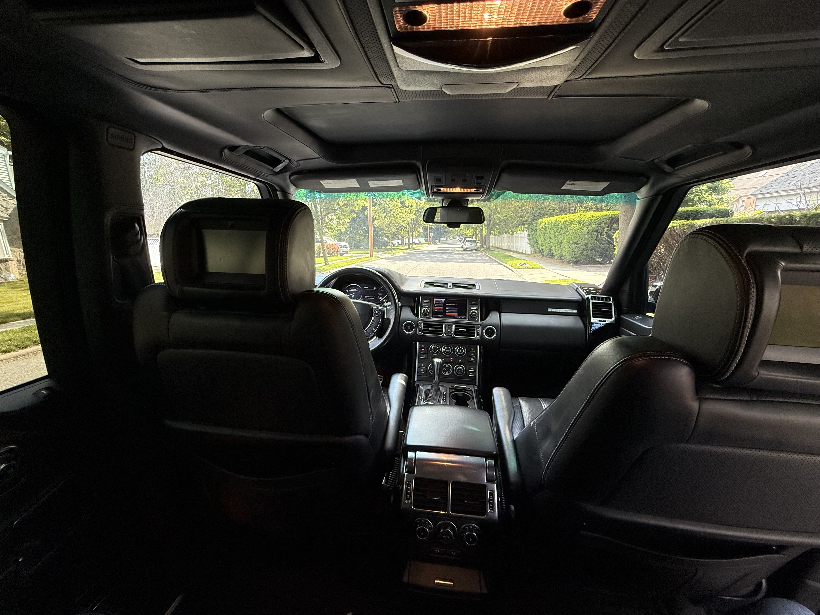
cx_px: 410
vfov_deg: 85.7
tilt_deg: -11.8
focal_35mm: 14
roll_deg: +1.2
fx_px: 332
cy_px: 308
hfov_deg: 102.1
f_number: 2.2
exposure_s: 1/99
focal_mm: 2.22
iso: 160
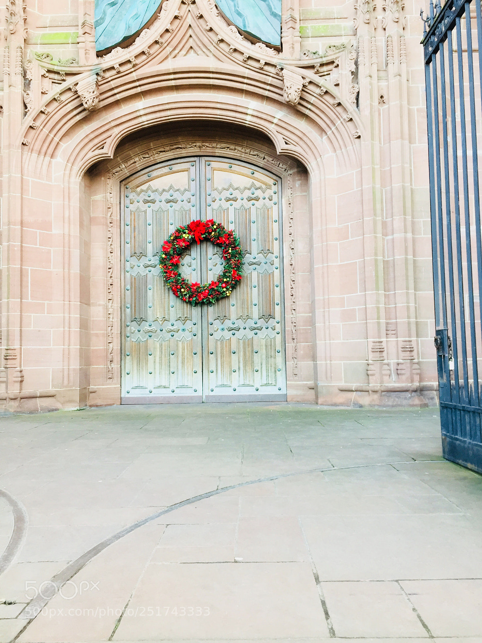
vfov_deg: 61.7
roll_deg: +1.1
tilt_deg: +3.2
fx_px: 538
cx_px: 241
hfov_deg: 48.2
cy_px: 322
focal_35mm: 29
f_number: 2.2
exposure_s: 1/33
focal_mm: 4.15
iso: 32
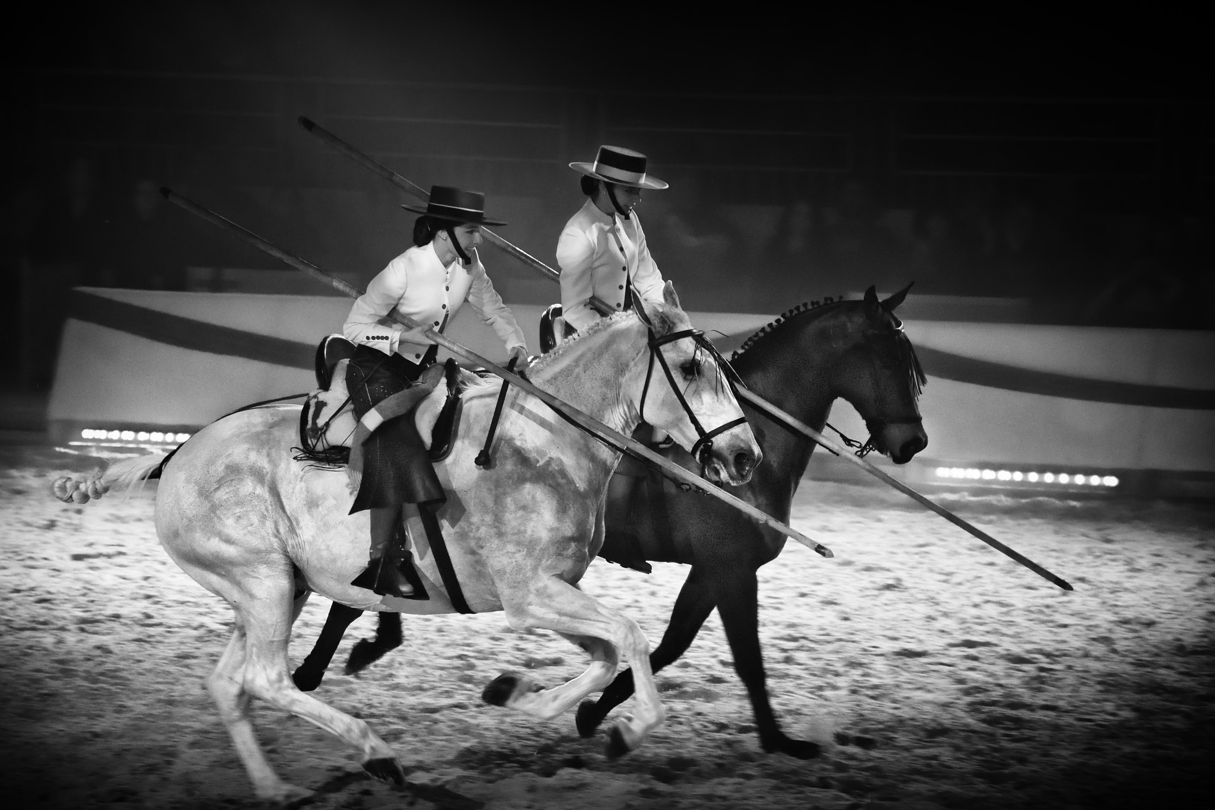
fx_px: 7424
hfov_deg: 9.4
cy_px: 405
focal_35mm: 220
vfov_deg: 6.2
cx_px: 608
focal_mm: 220
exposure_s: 1/250
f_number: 6.3
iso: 6400
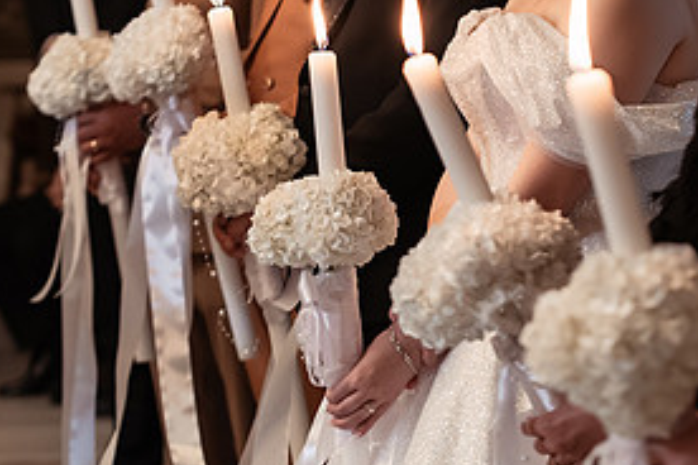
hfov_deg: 10.3
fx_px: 3858
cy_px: -15
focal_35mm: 199
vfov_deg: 6.9
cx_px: 508
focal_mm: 90
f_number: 3.5
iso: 3200
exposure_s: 1/250
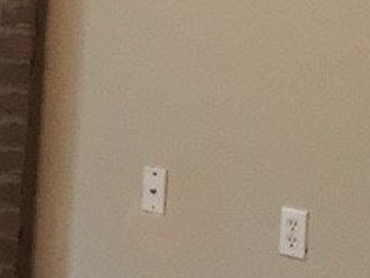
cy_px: -3
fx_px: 2279
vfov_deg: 7.0
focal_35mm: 213
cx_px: -692
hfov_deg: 8.1
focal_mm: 4.15
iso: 125
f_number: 2.2
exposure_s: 1/30
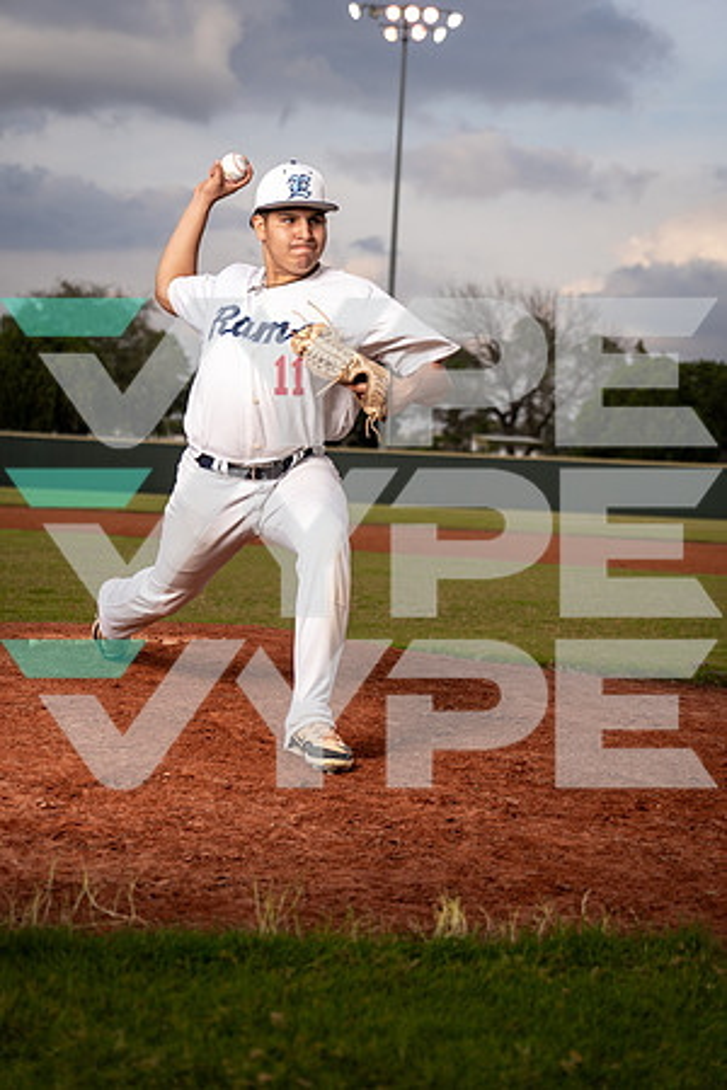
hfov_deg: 19.5
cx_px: 364
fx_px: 2120
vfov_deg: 28.8
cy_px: 545
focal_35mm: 70
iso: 250
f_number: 4
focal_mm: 70
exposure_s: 1/1250
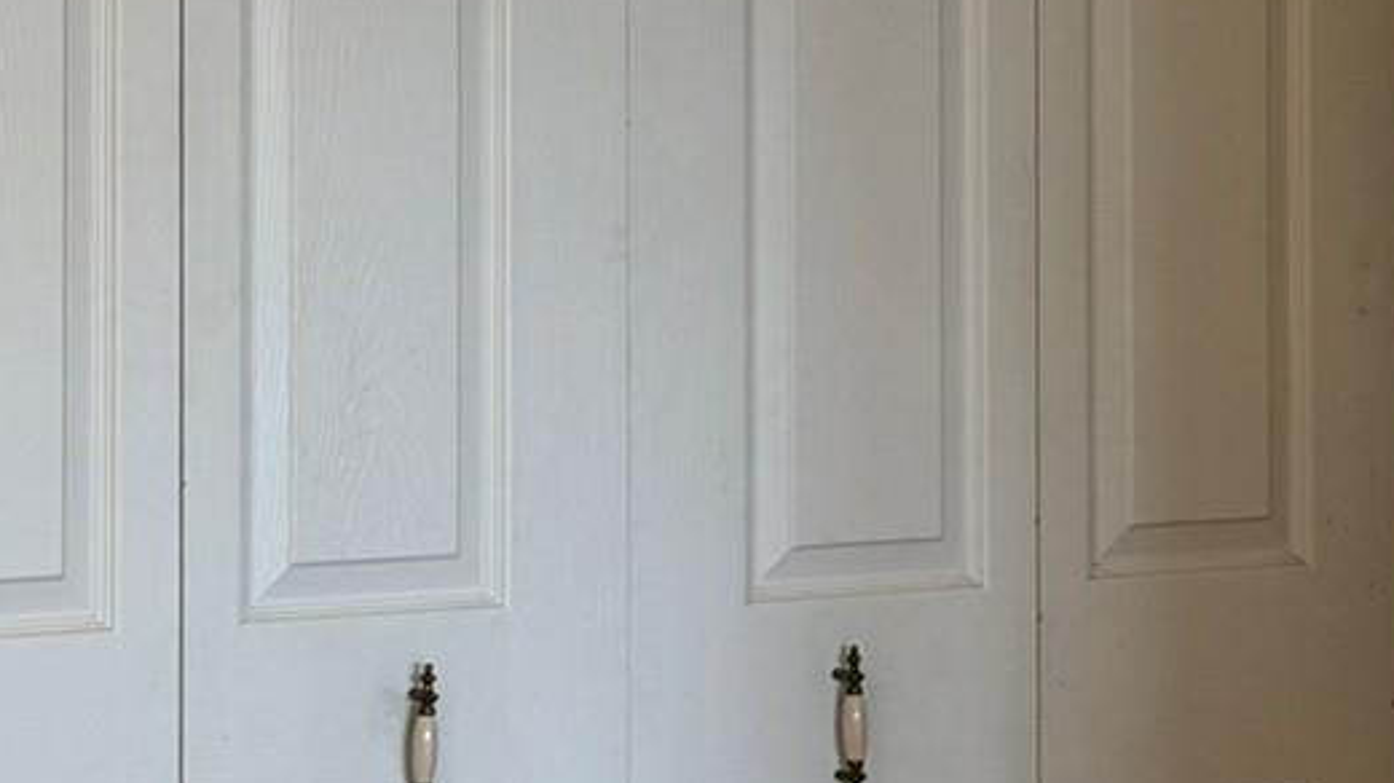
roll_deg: +1.5
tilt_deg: -0.6
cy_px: -102
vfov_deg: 7.5
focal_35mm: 161
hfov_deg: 13.4
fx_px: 5949
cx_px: 662
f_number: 1.78
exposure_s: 1/120
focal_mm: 6.76
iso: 64
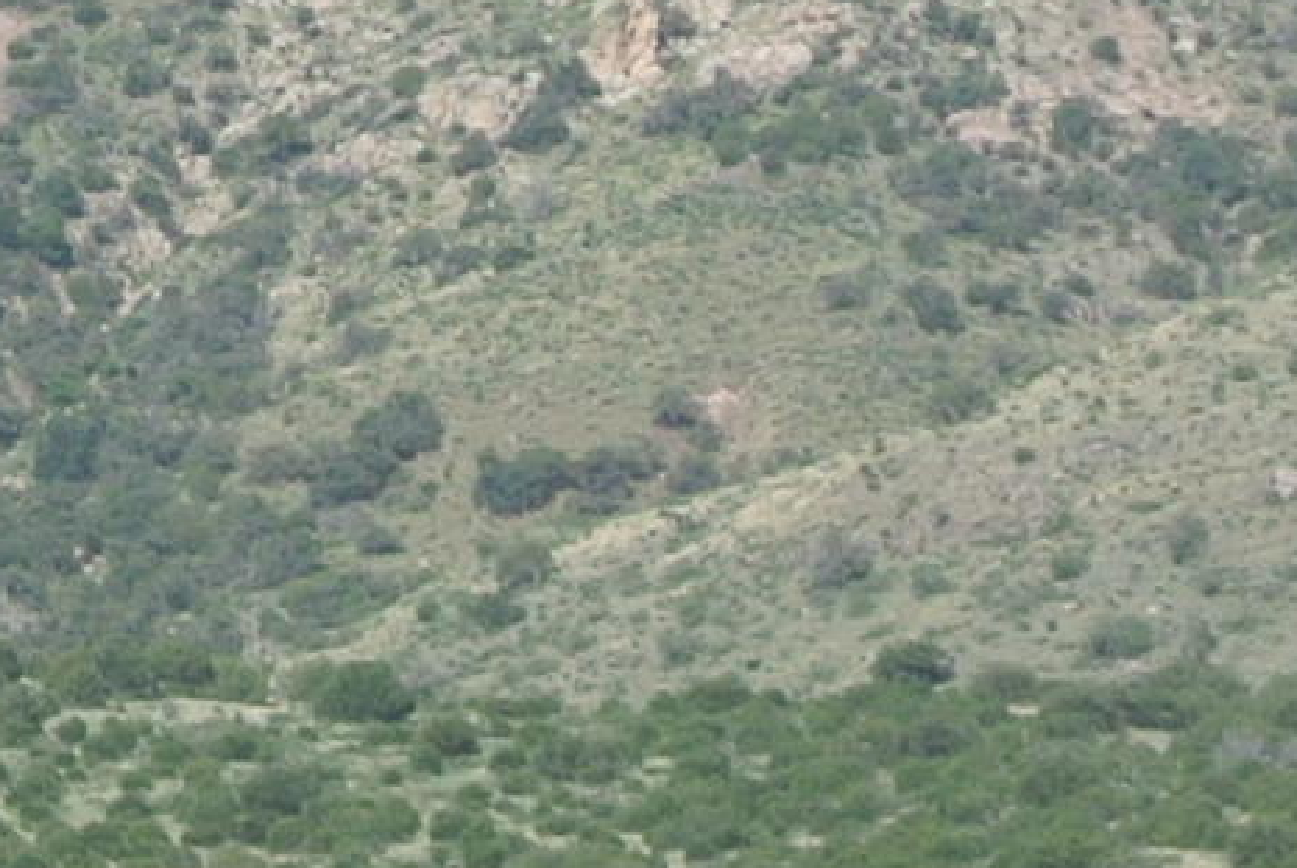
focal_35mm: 523
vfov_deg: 2.6
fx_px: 18860
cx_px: -1289
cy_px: -720
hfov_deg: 3.9
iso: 100
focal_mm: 30
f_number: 5.6
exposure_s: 1/400
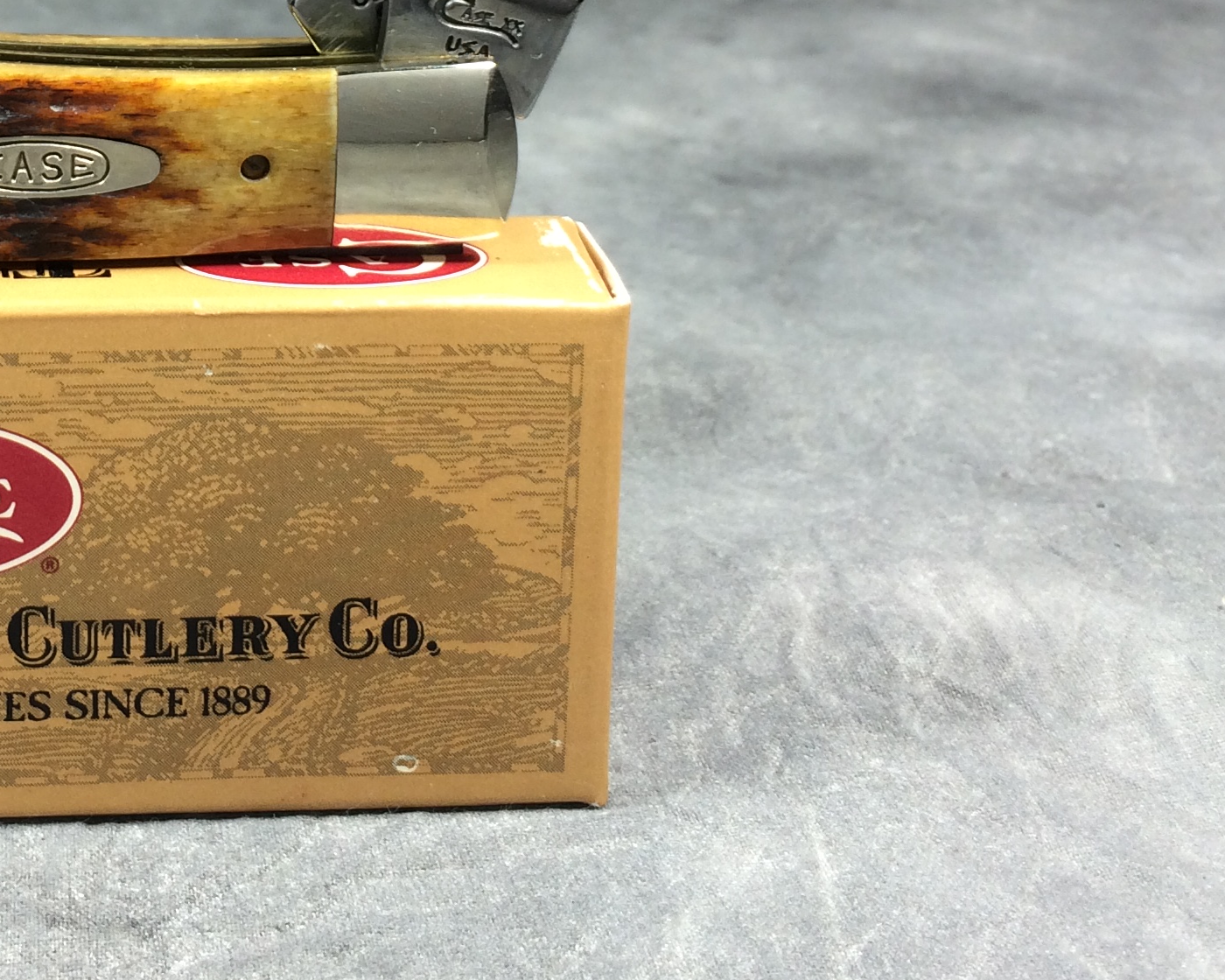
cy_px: -50
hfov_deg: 27.4
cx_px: 60
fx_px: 2393
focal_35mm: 66
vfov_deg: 22.1
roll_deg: +0.9
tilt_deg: -14.3
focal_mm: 4.15
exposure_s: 1/60
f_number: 2.2
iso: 40
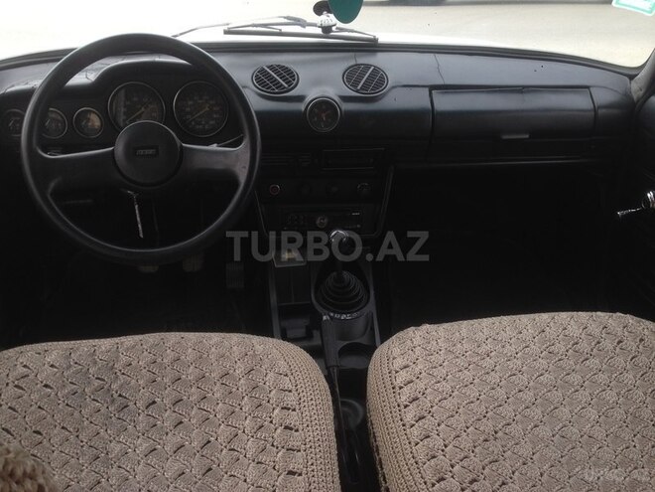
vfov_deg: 42.9
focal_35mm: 33
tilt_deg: -25.6
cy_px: 246
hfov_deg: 55.4
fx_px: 624
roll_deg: +1.5
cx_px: 328
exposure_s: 1/120
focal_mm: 4.12
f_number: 2.4
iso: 50
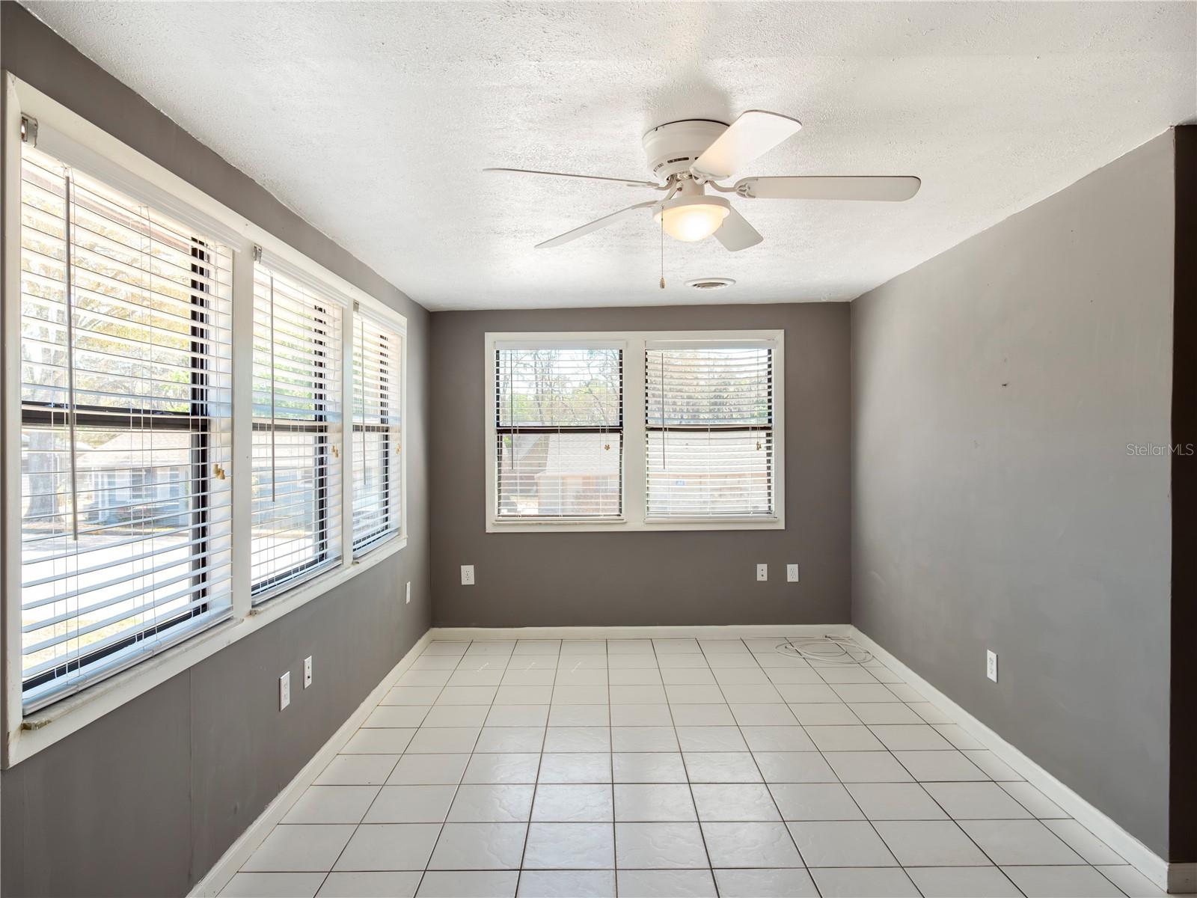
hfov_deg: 76.4
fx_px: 761
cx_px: 598
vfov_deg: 61.1
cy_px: 449
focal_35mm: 22
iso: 200
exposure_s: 1/160
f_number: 5.6
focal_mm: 11
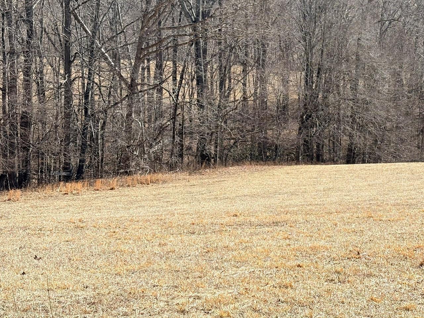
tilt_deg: -6.4
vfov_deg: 17.7
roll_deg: -1.1
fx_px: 1017
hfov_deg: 23.3
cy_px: 79
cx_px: 333
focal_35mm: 83
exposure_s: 1/2283
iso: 40
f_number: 1.6
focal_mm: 5.96
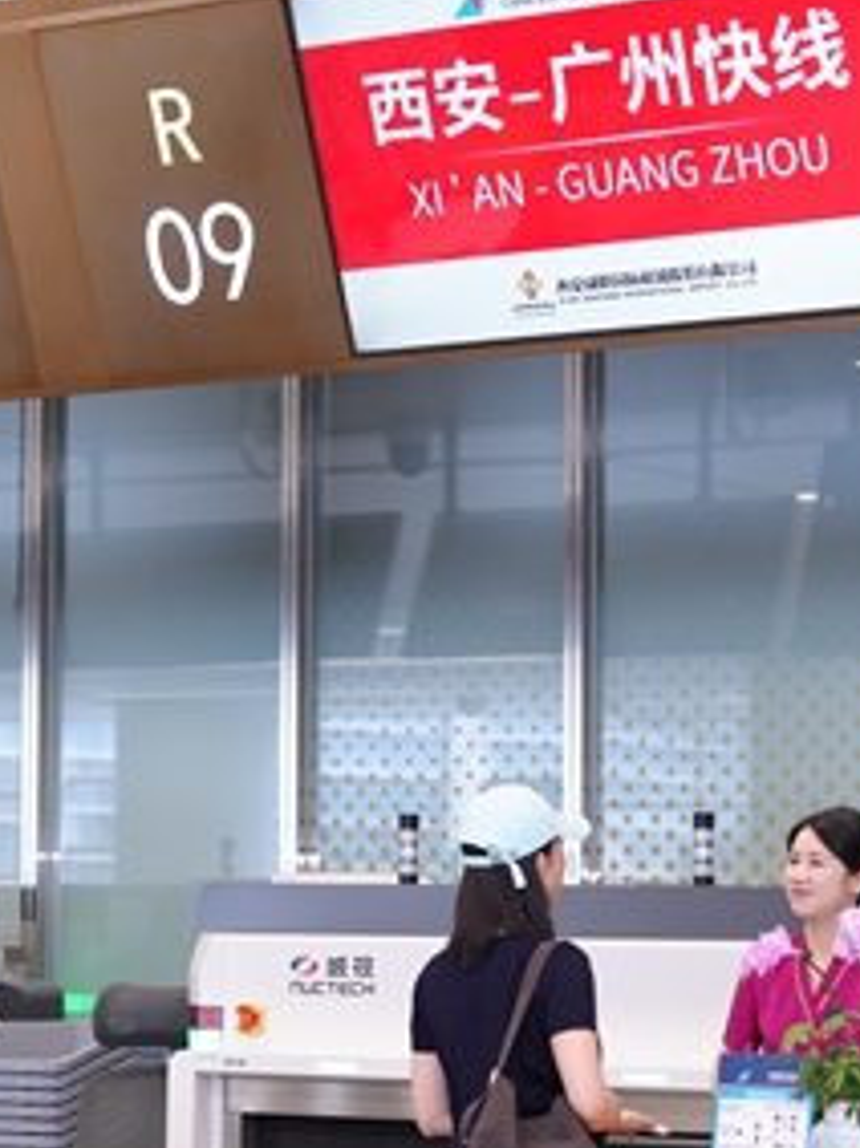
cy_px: 690
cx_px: 385
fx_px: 3448
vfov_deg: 18.9
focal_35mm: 104
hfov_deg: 14.2
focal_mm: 51
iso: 1000
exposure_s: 1/200
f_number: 2.8
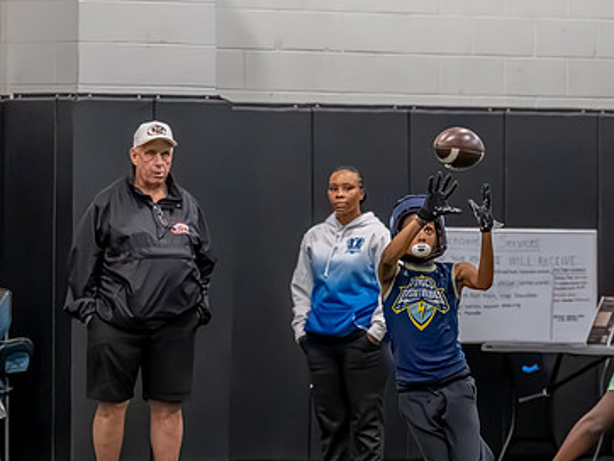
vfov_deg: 3.9
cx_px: 451
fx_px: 6780
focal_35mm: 382
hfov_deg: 5.2
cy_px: 317
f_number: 2.8
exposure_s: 1/1000
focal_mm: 132
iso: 6400
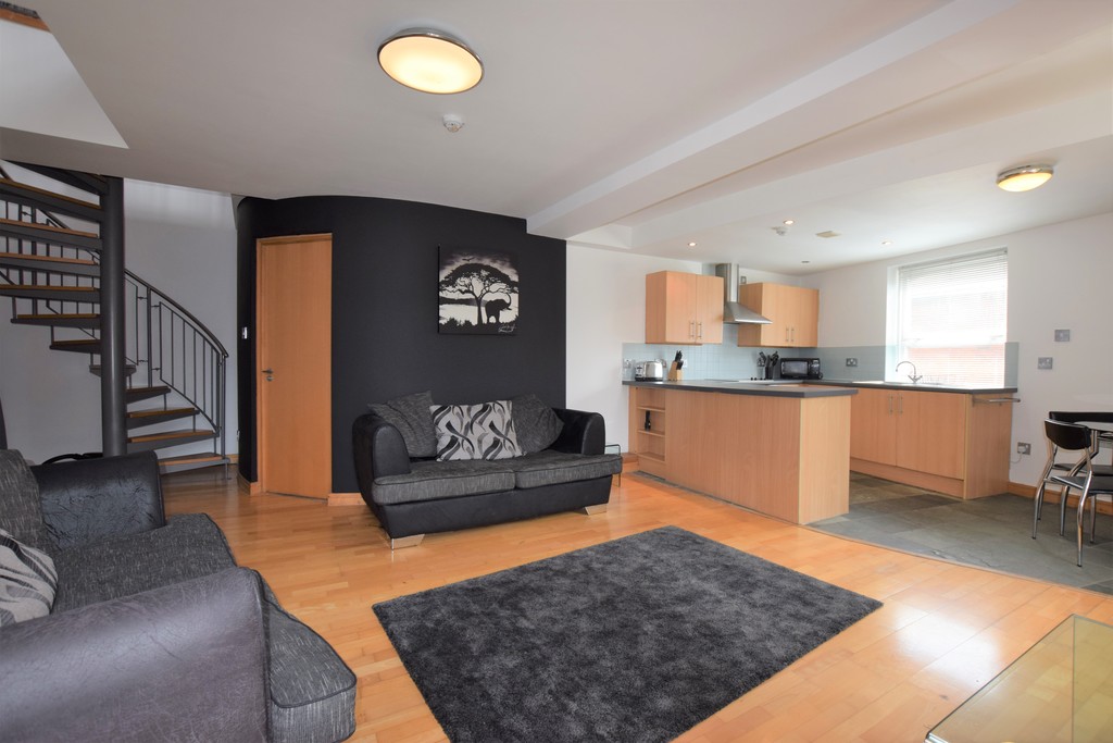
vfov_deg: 77.3
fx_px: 464
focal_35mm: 15
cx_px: 556
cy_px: 372
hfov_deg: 100.4
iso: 450
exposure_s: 1/125
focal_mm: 10
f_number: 5.6
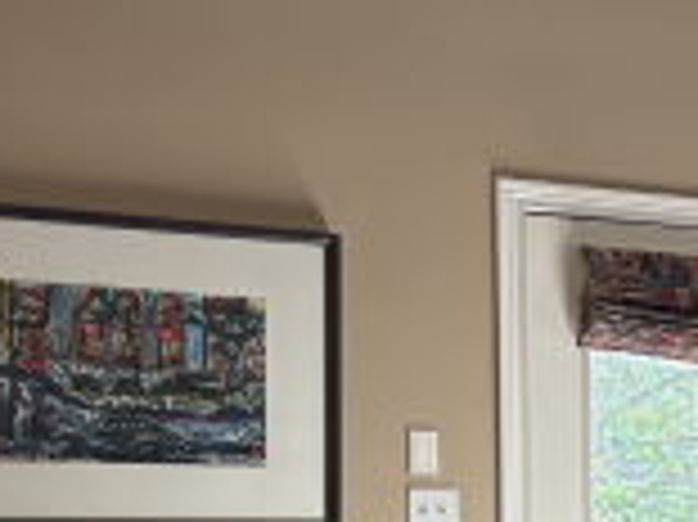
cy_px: 585
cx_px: 1443
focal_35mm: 112
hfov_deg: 14.3
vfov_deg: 12.9
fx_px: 2257
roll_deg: -0.9
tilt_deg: -2.8
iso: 100
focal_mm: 5.96
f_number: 1.6
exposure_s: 1/120
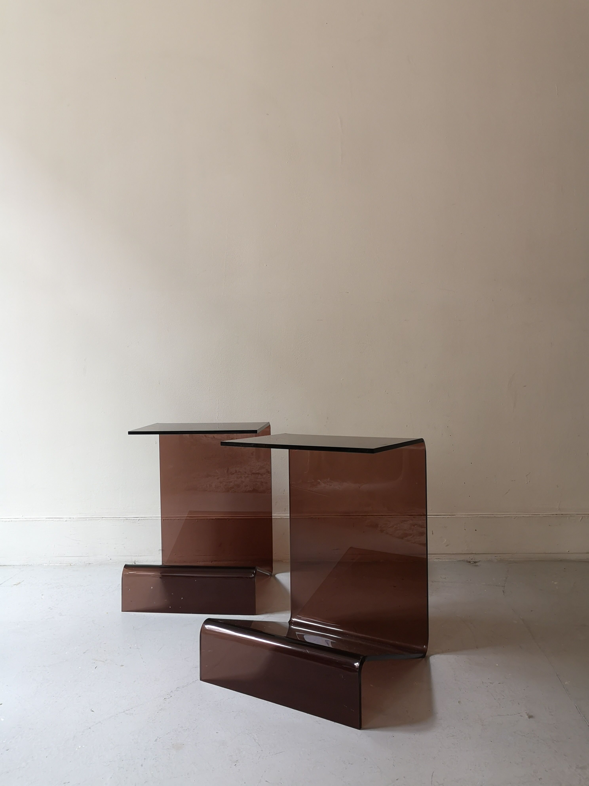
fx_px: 613
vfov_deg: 65.3
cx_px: 294
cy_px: 393
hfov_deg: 51.4
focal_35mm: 27
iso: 125
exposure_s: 1/50
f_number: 1.8
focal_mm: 3.95
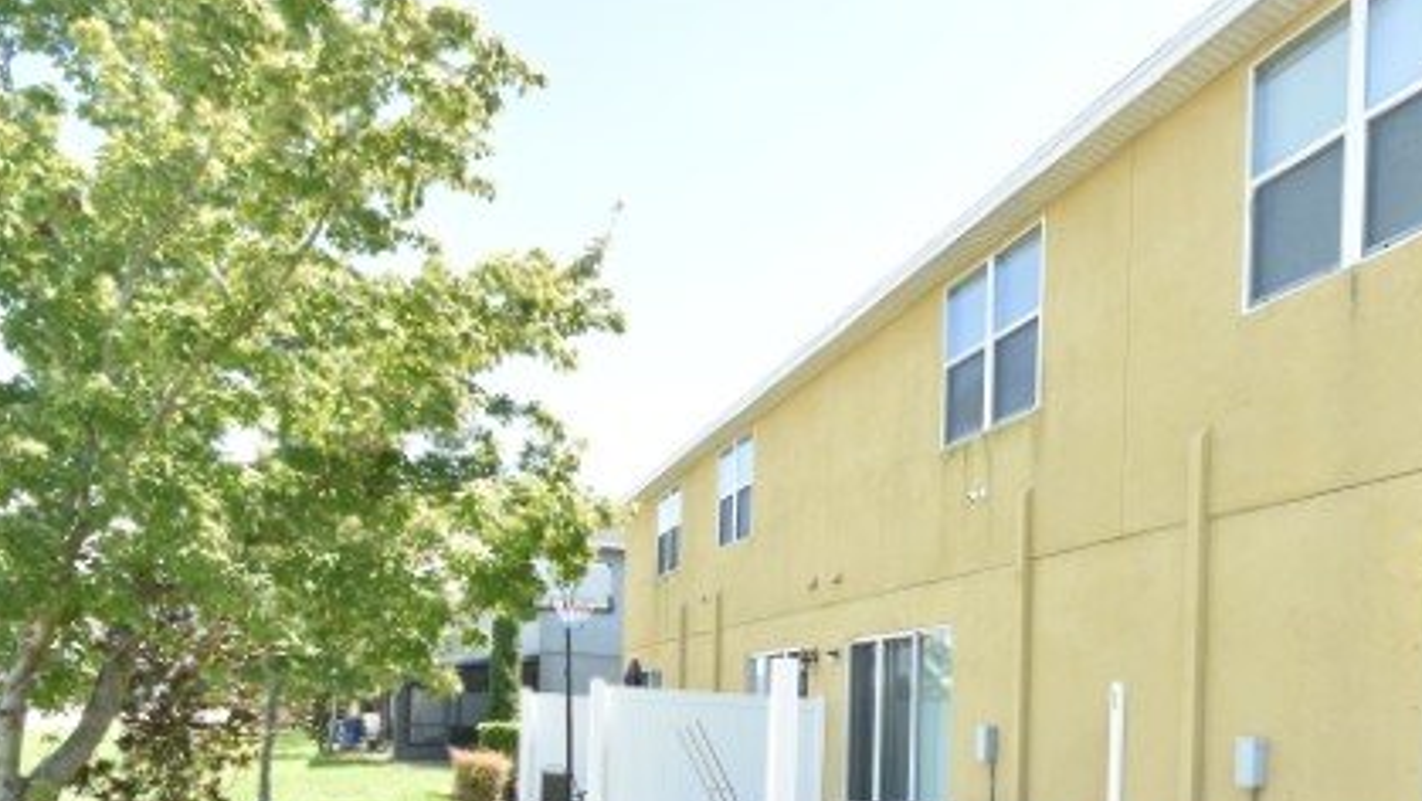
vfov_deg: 39.5
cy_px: 737
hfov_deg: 63.5
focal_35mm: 27
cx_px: 1147
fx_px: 1018
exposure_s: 1/250
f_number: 8
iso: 360
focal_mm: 10
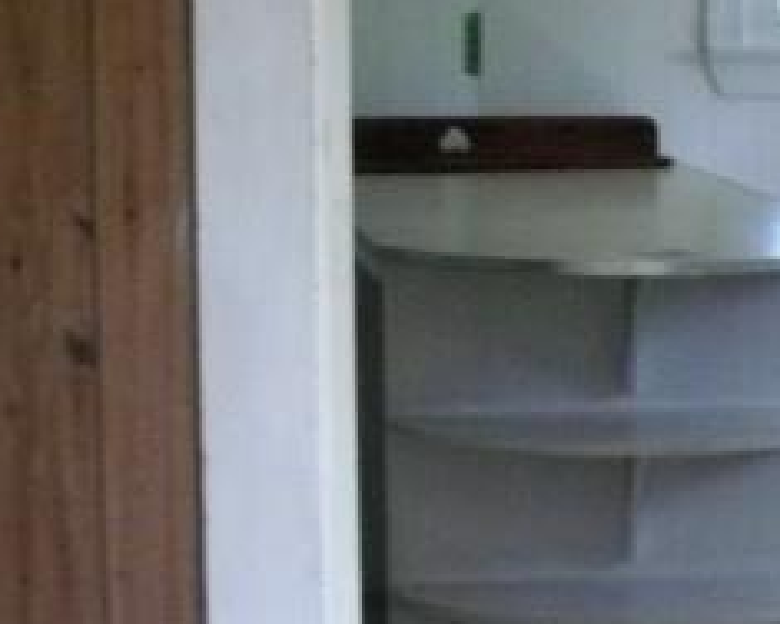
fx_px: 3532
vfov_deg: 10.1
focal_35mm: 153
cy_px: 358
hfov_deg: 12.2
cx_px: 1062
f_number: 2.8
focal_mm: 7.7
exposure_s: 1/125
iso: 500
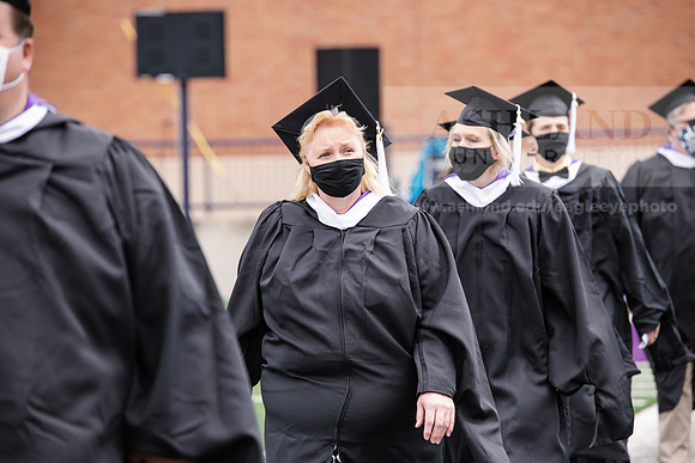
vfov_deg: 7.6
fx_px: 3476
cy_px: 232
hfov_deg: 11.4
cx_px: 348
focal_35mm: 180
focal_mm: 180
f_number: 5
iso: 400
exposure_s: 1/500
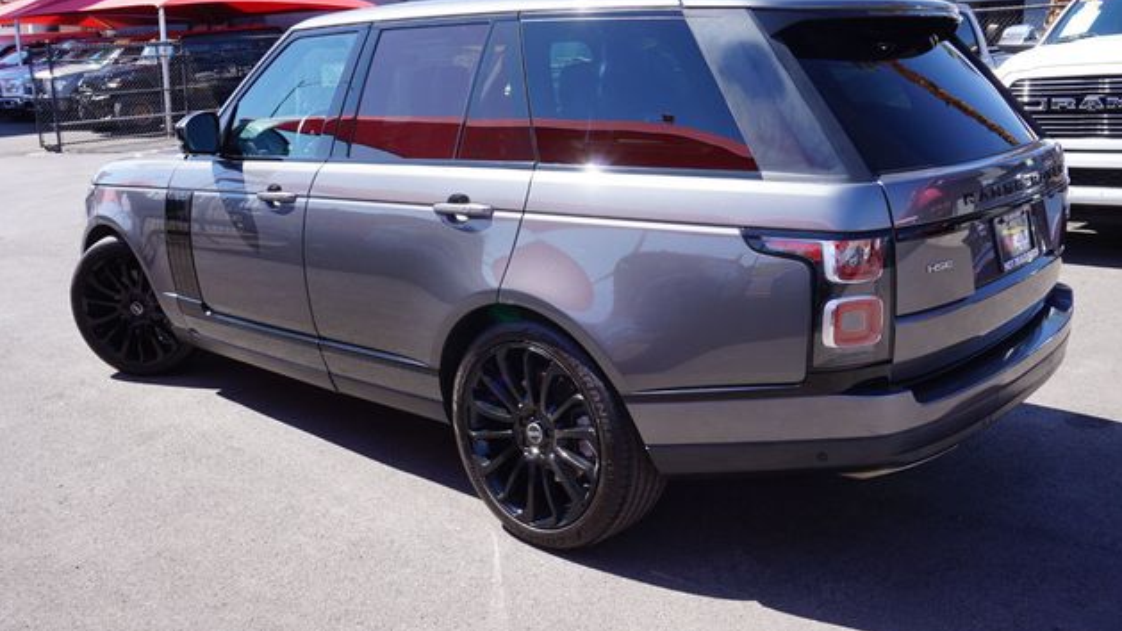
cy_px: 267
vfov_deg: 35.0
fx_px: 998
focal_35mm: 34
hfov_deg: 58.7
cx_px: 557
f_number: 9
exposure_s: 1/80
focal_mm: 21
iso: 100
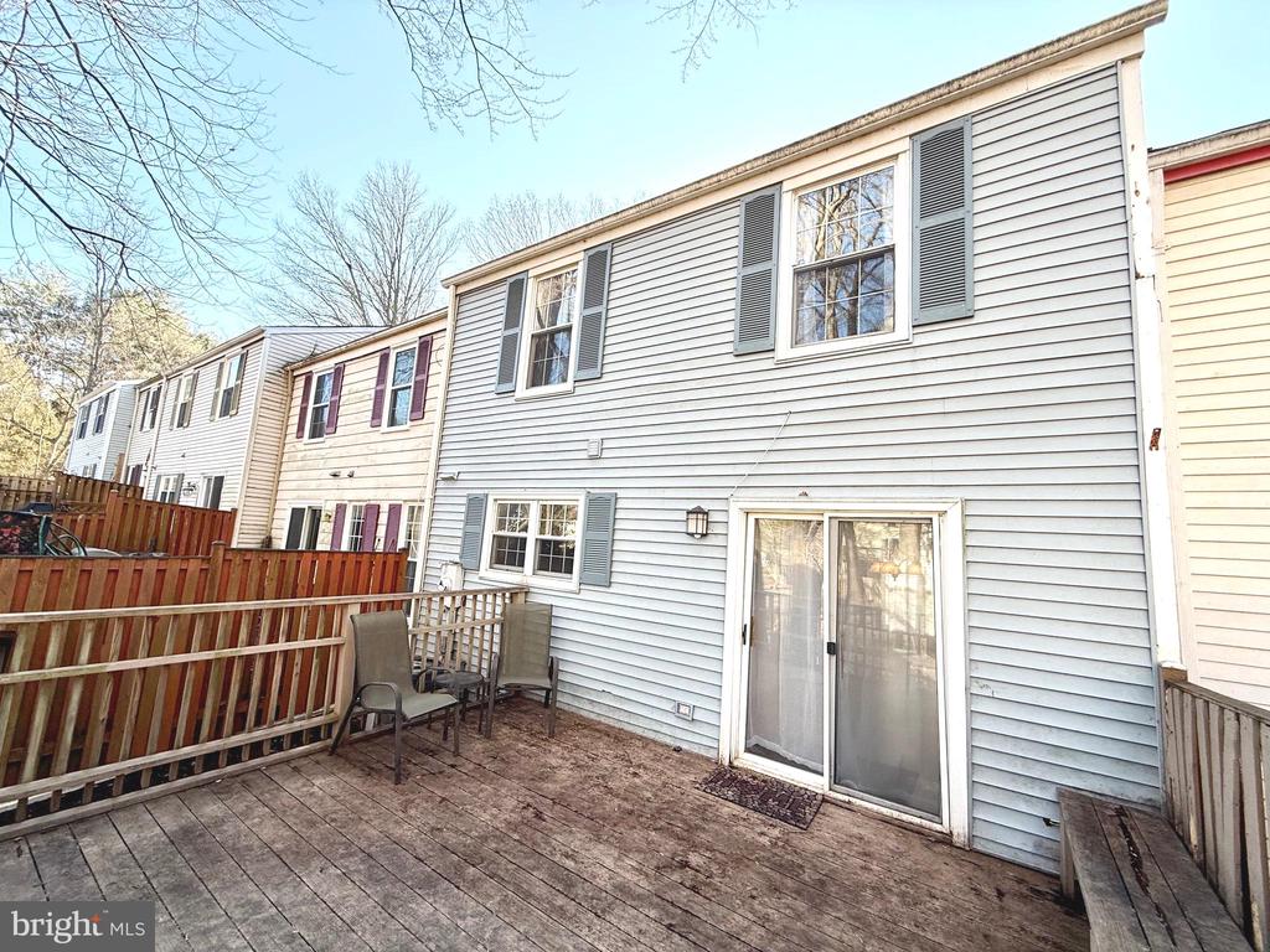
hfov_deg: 102.1
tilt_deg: +7.8
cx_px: 635
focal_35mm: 14
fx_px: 514
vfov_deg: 85.7
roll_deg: -3.5
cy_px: 476
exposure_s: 1/284
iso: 64
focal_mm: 2.22
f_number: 2.2
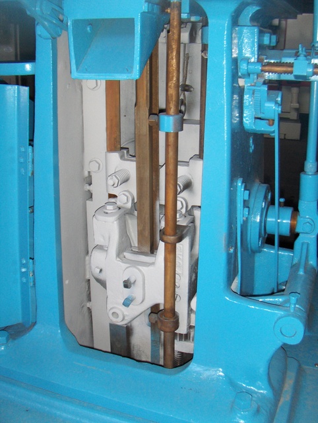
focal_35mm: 41
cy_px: 212
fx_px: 501
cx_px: 159
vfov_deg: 45.7
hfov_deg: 35.2
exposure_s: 1/60
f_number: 3.5
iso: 100
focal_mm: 6.5
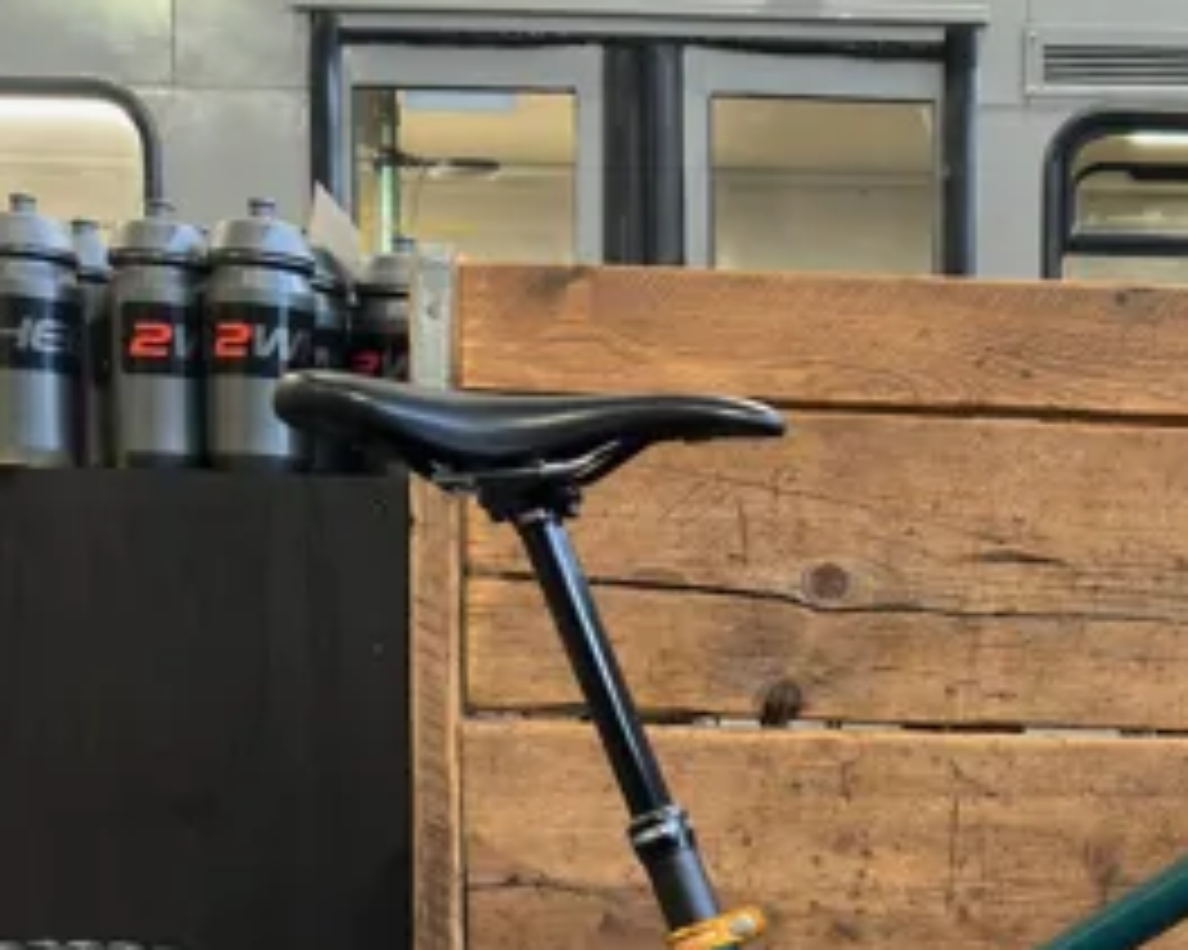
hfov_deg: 25.4
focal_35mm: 71
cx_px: 1197
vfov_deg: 20.3
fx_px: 2495
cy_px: 1099
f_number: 1.78
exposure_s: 1/33
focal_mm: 6.86
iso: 250
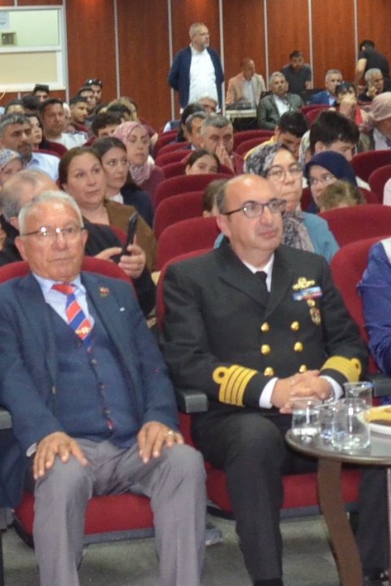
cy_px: 222
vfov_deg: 19.6
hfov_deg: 13.1
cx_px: 62
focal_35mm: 104
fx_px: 1693
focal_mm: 20
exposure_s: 1/60
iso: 2200
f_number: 3.5
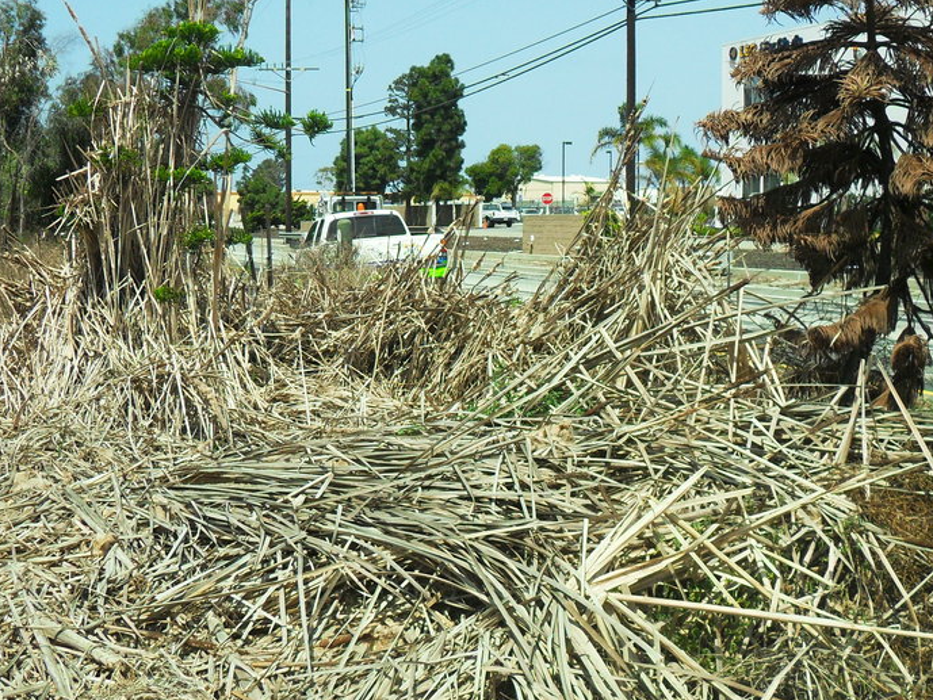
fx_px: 1402
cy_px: 311
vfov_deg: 28.0
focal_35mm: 52
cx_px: 425
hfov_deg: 36.8
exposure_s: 1/180
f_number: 8.9
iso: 100
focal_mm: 6.2
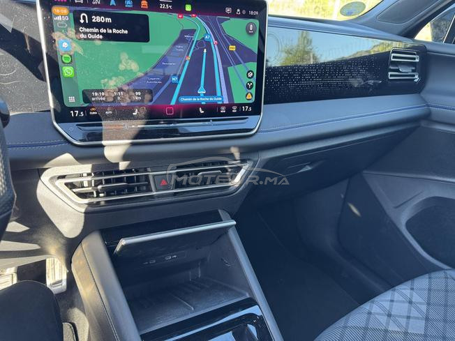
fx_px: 315
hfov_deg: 71.6
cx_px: 228
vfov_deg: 56.8
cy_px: 170
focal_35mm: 24
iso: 160
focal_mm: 6.76
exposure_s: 1/121
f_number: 1.78
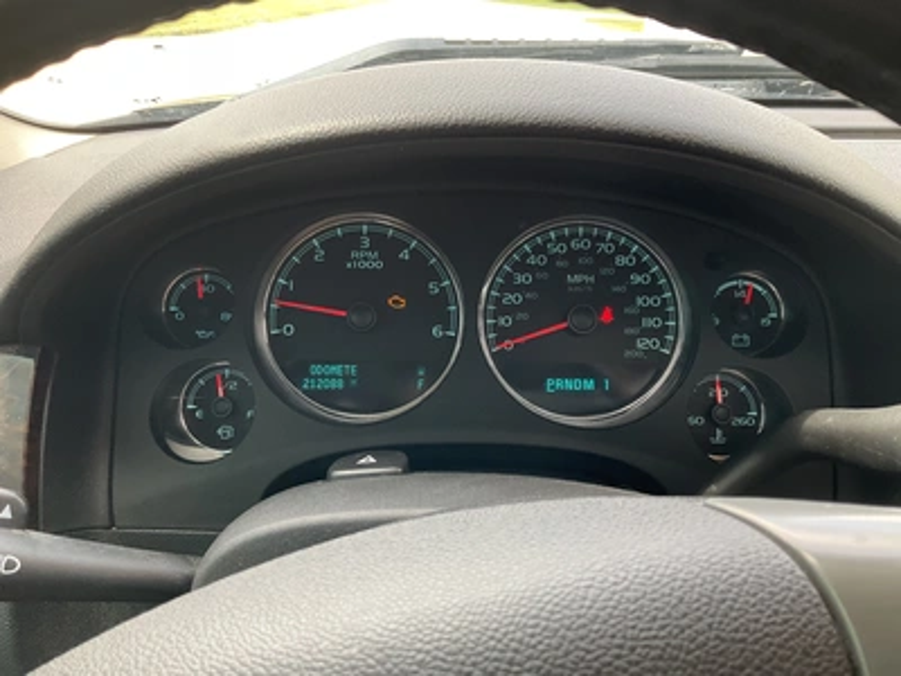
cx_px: 450
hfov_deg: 61.7
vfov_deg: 48.2
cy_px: 338
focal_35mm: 29
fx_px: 755
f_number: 1.8
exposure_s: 1/122
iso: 40
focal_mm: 3
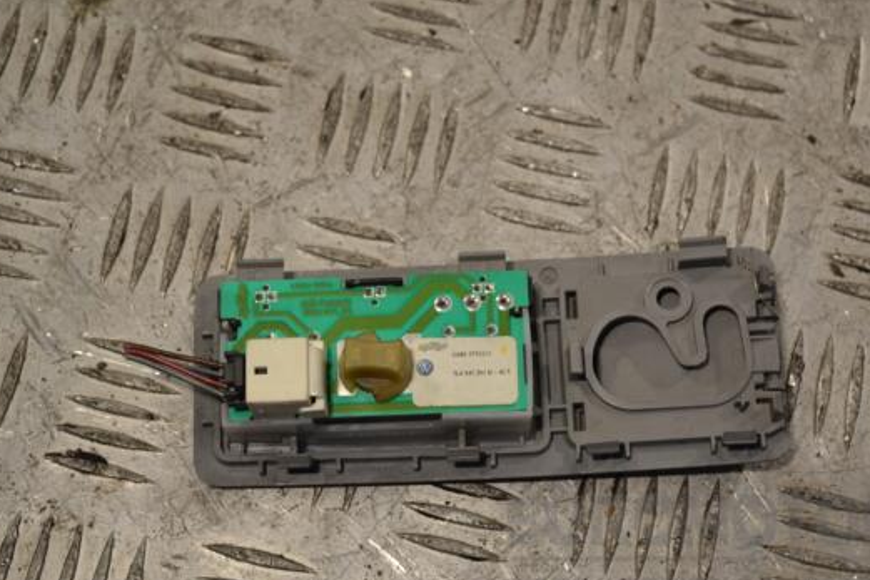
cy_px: 298
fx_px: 1836
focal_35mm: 76
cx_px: 476
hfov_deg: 26.6
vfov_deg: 17.9
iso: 250
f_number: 5.6
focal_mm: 44
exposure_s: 1/125
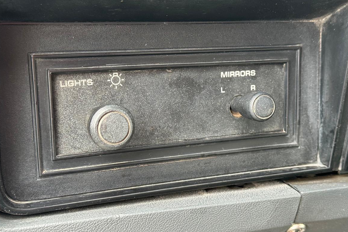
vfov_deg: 24.6
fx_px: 532
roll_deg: +0.8
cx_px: 183
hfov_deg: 36.2
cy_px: 124
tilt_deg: -14.0
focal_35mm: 55
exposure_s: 1/60
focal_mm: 6.76
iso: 160
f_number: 1.78
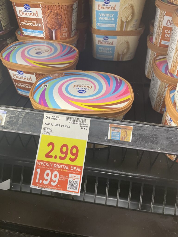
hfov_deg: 53.1
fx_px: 178
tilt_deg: -37.7
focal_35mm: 26
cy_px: 118
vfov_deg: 67.3
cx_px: 89
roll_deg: -1.3
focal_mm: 4.2
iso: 80
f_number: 1.6
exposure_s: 1/60
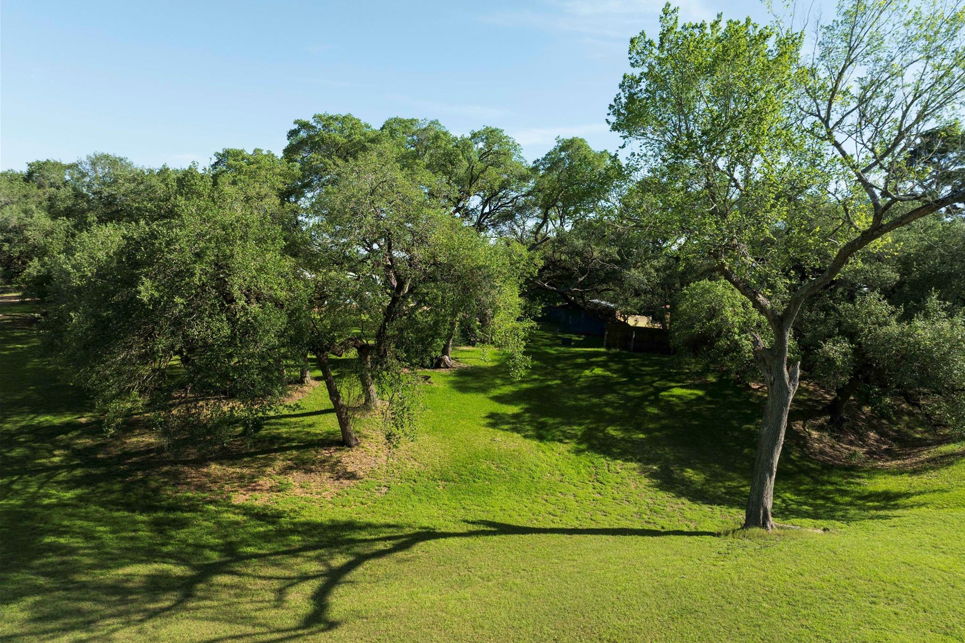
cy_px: 336
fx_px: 670
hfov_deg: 71.5
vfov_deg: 51.3
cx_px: 483
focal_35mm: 25
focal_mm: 12.29
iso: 100
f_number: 2.8
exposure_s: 1/1000
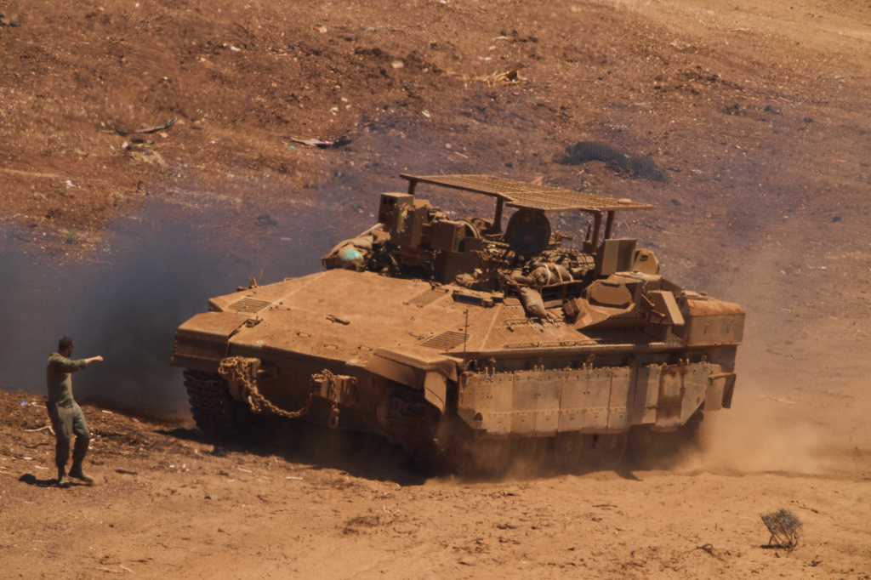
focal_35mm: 938
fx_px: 22686
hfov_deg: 2.2
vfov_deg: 1.5
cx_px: 436
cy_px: 290
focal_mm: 938
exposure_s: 1/1000
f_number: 16
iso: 800
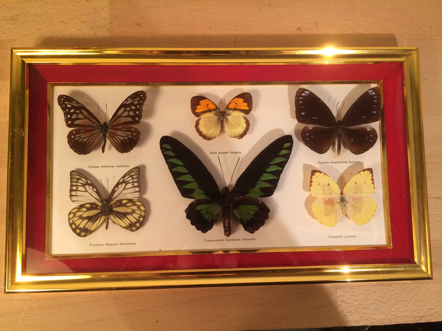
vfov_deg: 48.2
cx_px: 221
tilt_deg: -82.2
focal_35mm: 29
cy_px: 166
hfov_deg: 61.7
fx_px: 370
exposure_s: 1/33
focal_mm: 4.15
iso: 80
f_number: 2.2
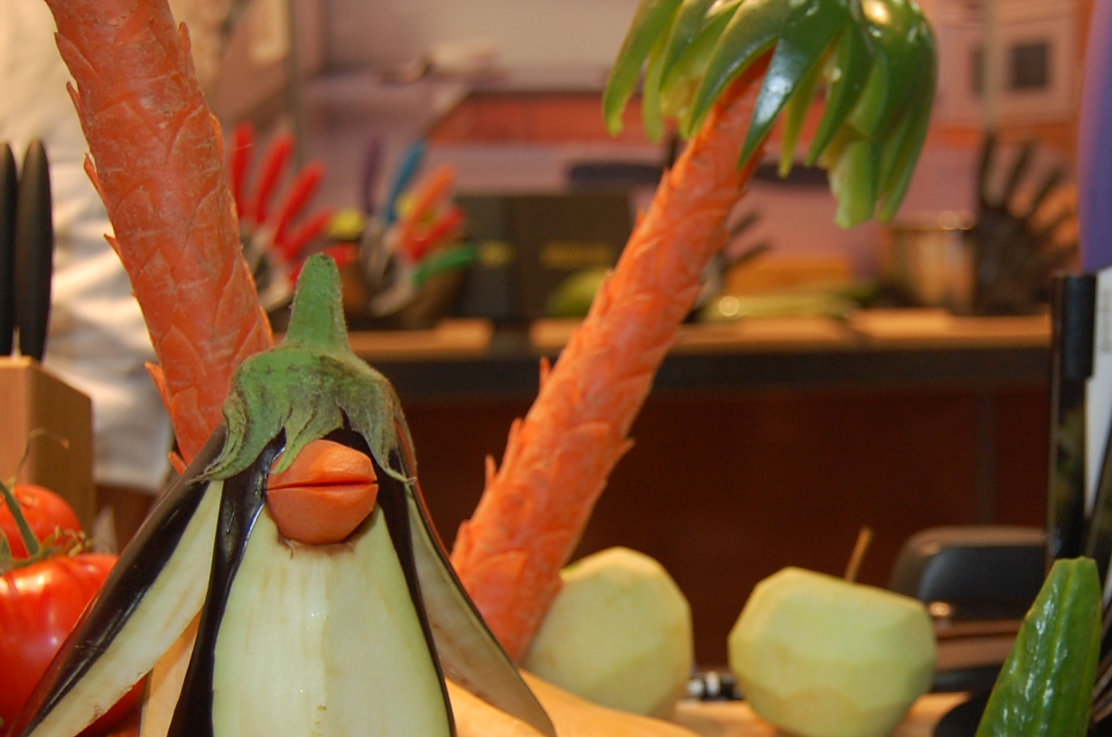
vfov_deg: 24.3
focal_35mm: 55
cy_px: 542
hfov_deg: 35.1
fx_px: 1696
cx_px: 891
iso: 400
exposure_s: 1/60
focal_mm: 20
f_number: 3.8
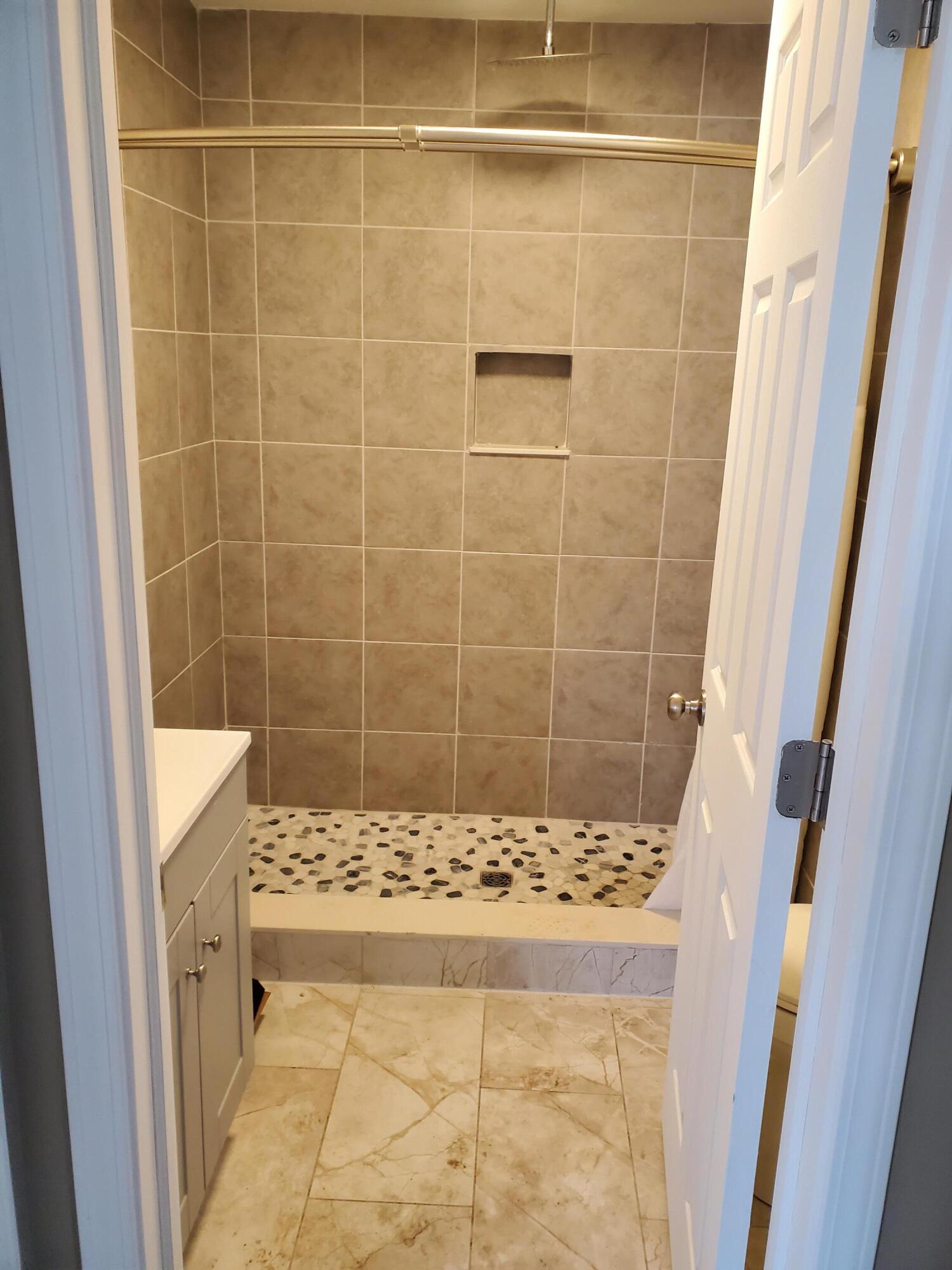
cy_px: 635
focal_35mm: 26
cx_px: 476
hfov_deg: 53.1
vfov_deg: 67.3
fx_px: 953
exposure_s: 1/40
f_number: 2.4
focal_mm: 4.3
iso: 320
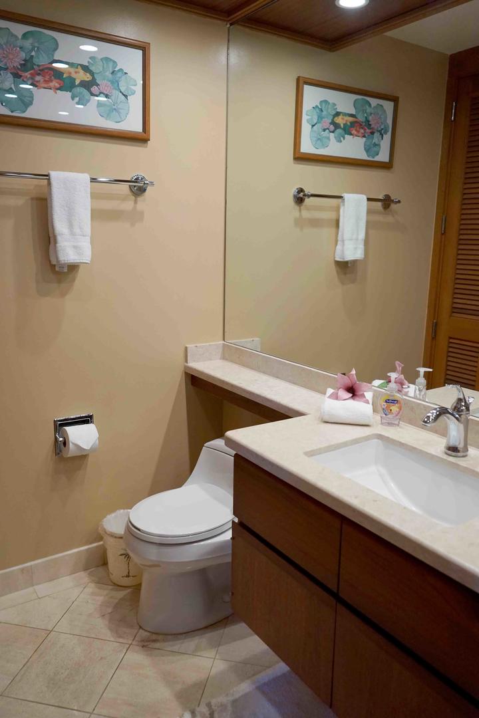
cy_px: 359
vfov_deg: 65.5
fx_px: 559
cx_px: 240
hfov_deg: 46.4
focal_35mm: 28
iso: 1000
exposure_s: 1/160
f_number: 4
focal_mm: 28
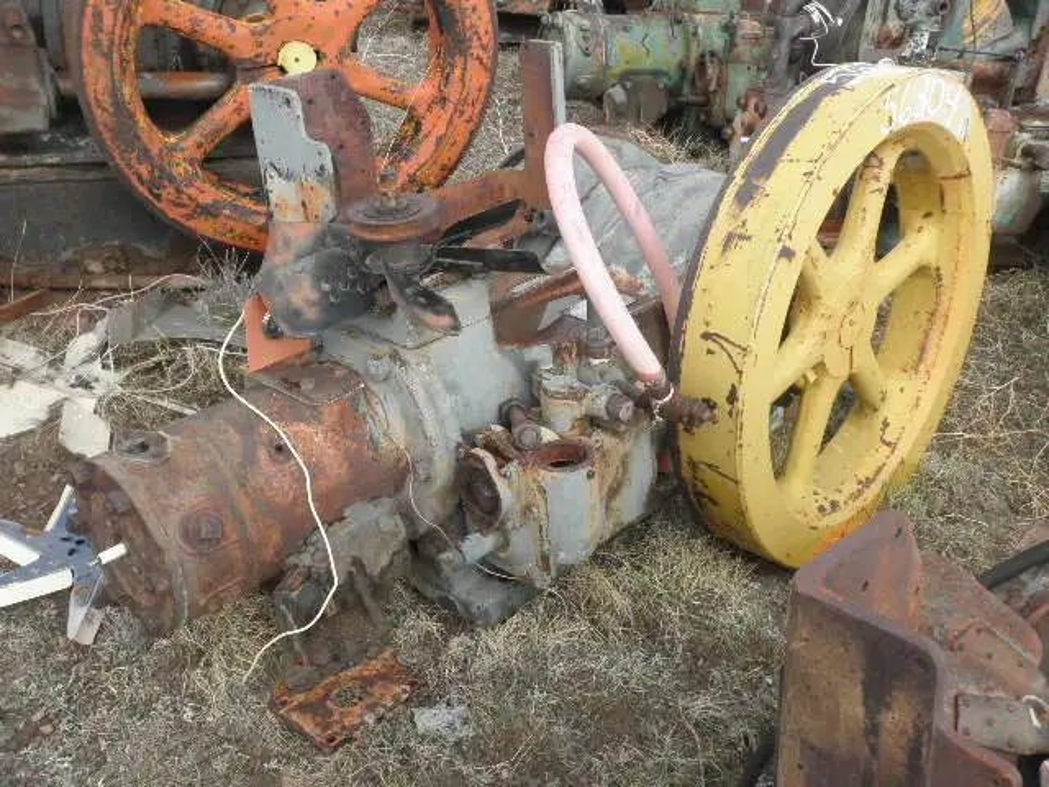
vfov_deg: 40.7
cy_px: 394
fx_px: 1061
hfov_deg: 52.6
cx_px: 524
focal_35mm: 35
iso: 64
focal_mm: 6.1
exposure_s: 1/200
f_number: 3.2
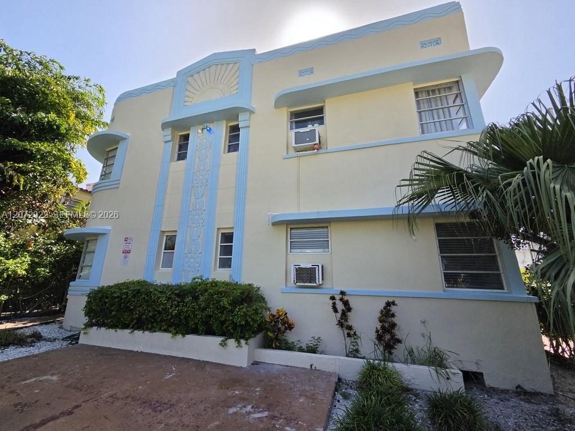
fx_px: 216
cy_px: 216
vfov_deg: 89.9
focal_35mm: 13
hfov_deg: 106.2
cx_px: 288
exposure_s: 1/3381
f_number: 2.2
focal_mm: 2.2
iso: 100
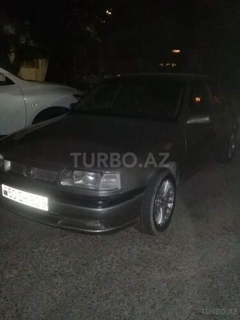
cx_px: 120
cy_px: 160
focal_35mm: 31
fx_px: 287
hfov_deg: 45.4
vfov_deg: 58.4
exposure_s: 1/15
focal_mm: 3.3
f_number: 2.2
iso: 640
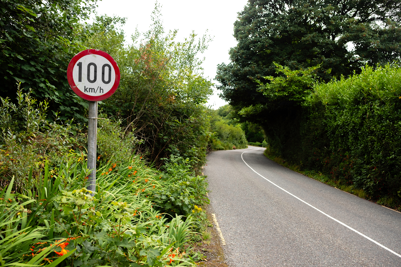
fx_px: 390
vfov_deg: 37.9
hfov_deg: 54.4
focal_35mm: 35
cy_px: 134
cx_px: 200
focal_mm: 23
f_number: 3.6
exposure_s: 1/125
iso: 200
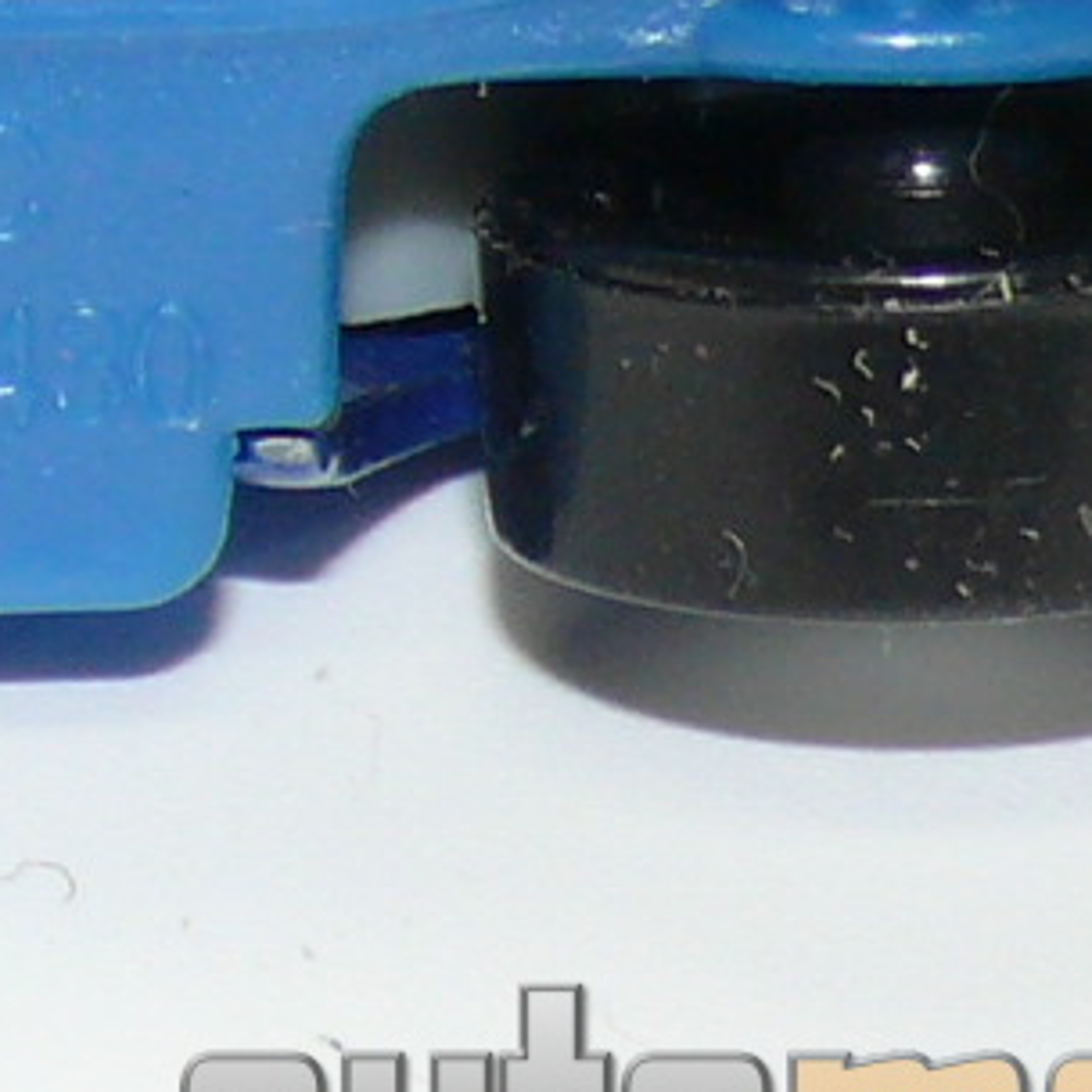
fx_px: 17917
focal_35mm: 502
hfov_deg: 3.5
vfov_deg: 3.5
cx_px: -650
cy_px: -693
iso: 100
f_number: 4
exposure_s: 1/30
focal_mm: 13.8
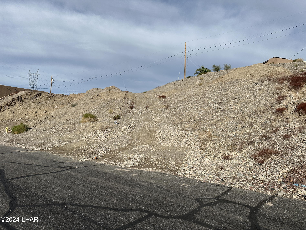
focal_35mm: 24
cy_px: 115
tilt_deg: +0.9
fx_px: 212
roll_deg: -2.4
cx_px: 153
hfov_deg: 71.6
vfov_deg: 56.8
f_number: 1.78
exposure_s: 1/8929
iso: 80
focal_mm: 6.86
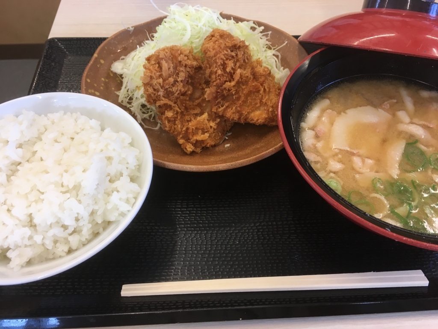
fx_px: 367
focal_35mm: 29
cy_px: 164
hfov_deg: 61.7
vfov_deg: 48.2
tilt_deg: -54.6
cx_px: 219
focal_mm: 4.15
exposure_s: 1/40
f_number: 2.2
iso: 25
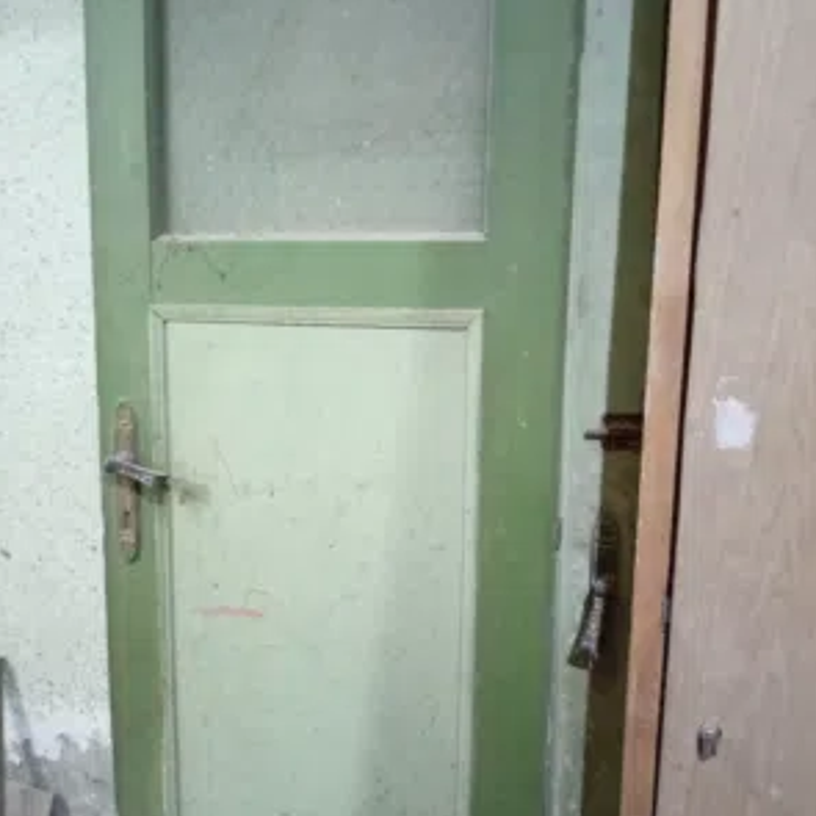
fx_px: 800
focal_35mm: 30
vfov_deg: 54.0
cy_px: 419
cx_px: 412
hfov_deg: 54.0
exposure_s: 1/14.3
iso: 3986
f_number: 1.8
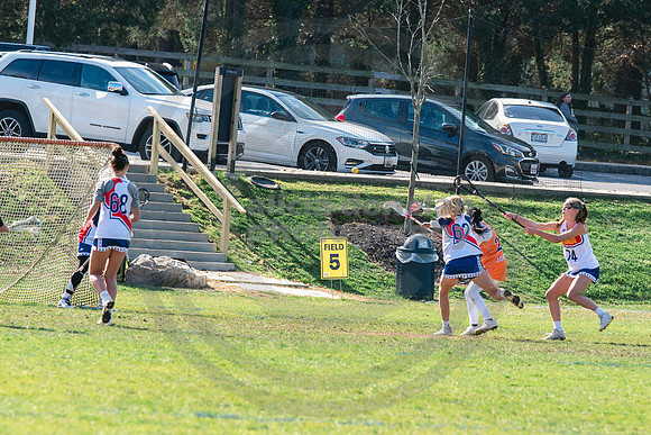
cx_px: 433
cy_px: 263
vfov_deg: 4.2
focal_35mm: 329
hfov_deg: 6.3
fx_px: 5954
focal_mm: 175
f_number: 4.5
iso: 250
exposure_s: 1/1250
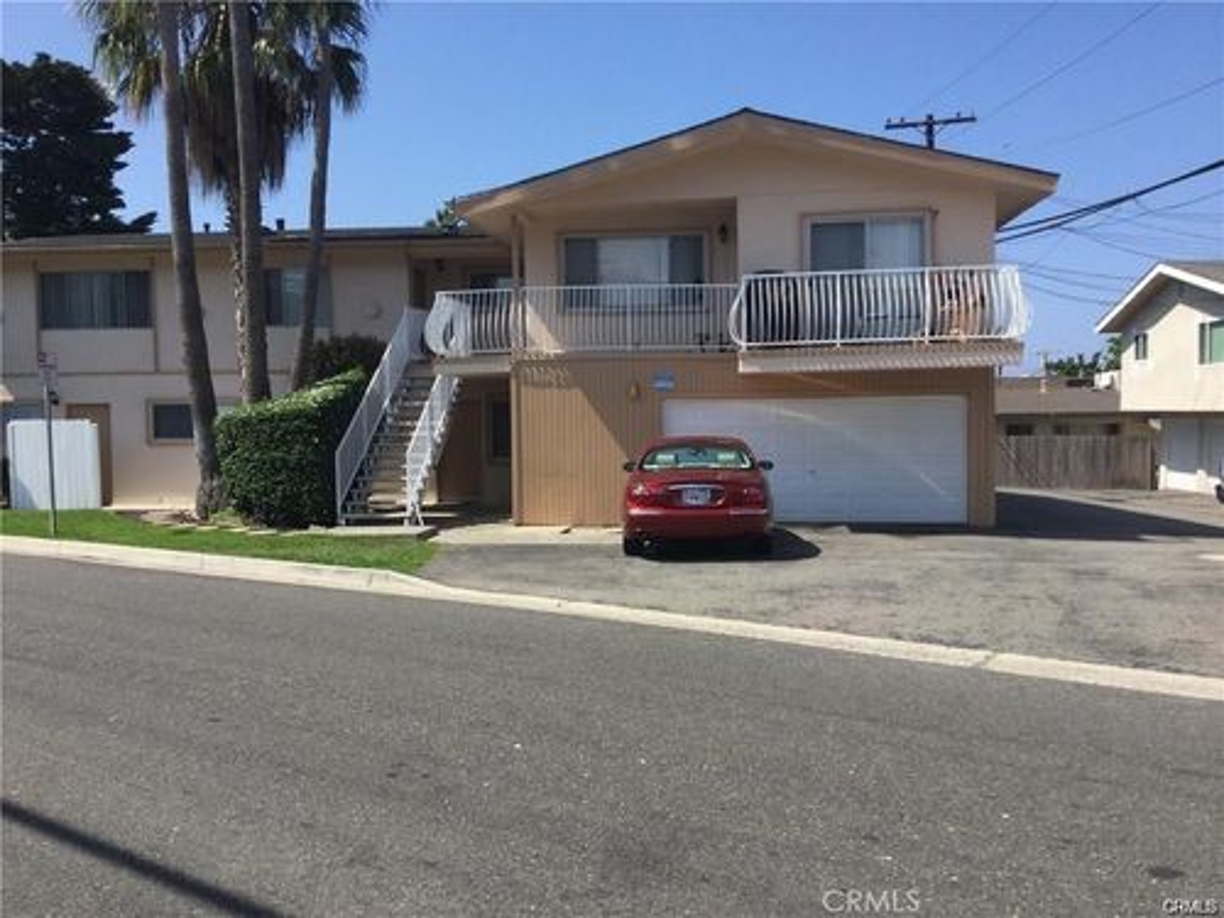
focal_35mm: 31
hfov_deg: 58.4
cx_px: 612
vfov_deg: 45.4
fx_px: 1096
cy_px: 459
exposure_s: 1/1335
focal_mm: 3.3
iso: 25
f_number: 2.4
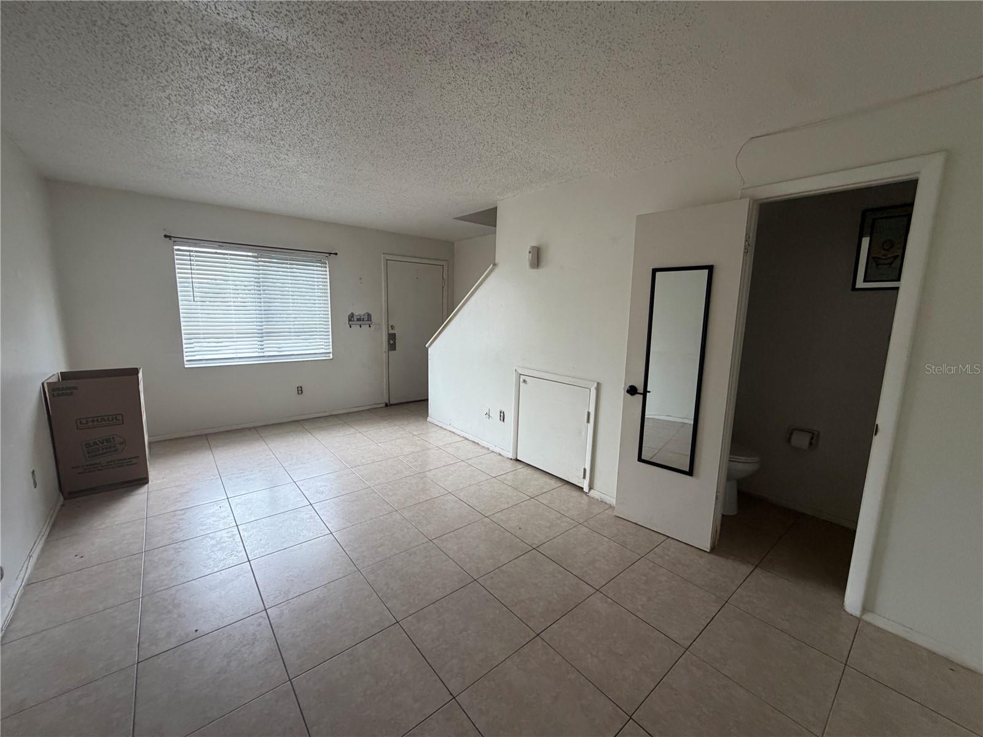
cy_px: 368
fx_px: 398
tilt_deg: -7.7
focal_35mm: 14
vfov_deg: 85.7
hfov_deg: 102.1
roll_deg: -1.0
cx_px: 492
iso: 320
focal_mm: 2.22
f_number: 2.2
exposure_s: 1/121
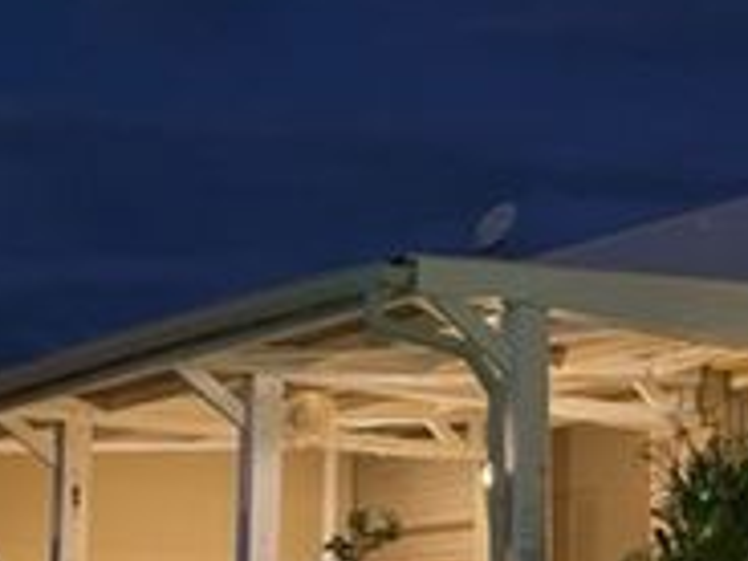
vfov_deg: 17.0
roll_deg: +0.1
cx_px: 797
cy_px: 537
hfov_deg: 21.9
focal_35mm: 85
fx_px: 1837
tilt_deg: +5.4
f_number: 1.6
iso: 800
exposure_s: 1/25
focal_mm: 4.2
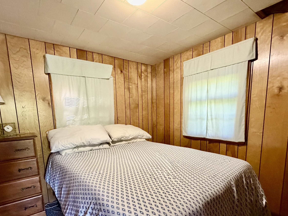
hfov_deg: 84.6
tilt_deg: -8.0
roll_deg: +2.0
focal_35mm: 19
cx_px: 139
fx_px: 158
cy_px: 138
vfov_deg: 67.4
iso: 800
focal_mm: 2.22
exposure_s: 1/60
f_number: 2.2
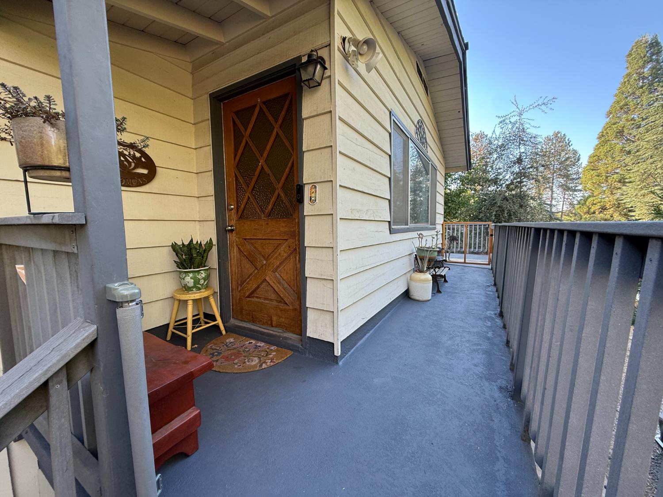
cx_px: 332
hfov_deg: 102.1
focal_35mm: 14
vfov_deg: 85.7
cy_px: 248
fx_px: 268
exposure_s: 1/99
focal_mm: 2.22
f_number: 2.2
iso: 64
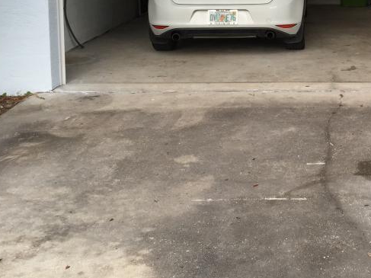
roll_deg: -1.3
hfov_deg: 30.6
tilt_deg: -7.1
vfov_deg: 23.0
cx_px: 319
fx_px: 654
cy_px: -3
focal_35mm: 61
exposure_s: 1/199
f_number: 2.2
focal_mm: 4.15
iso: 32
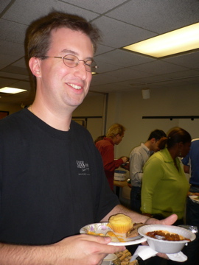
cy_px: 132
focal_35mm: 35
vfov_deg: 52.6
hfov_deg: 40.7
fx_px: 268
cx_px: 100
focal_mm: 5.8
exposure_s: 1/60
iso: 100
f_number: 2.8
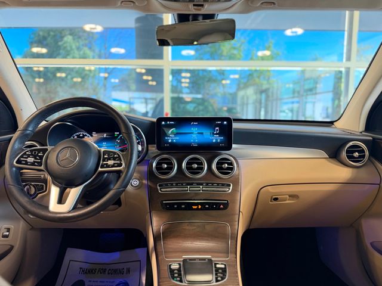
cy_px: 143
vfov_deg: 56.8
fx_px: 265
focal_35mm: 24
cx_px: 191
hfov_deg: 71.6
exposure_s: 1/41
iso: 250
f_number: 1.78
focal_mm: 6.76
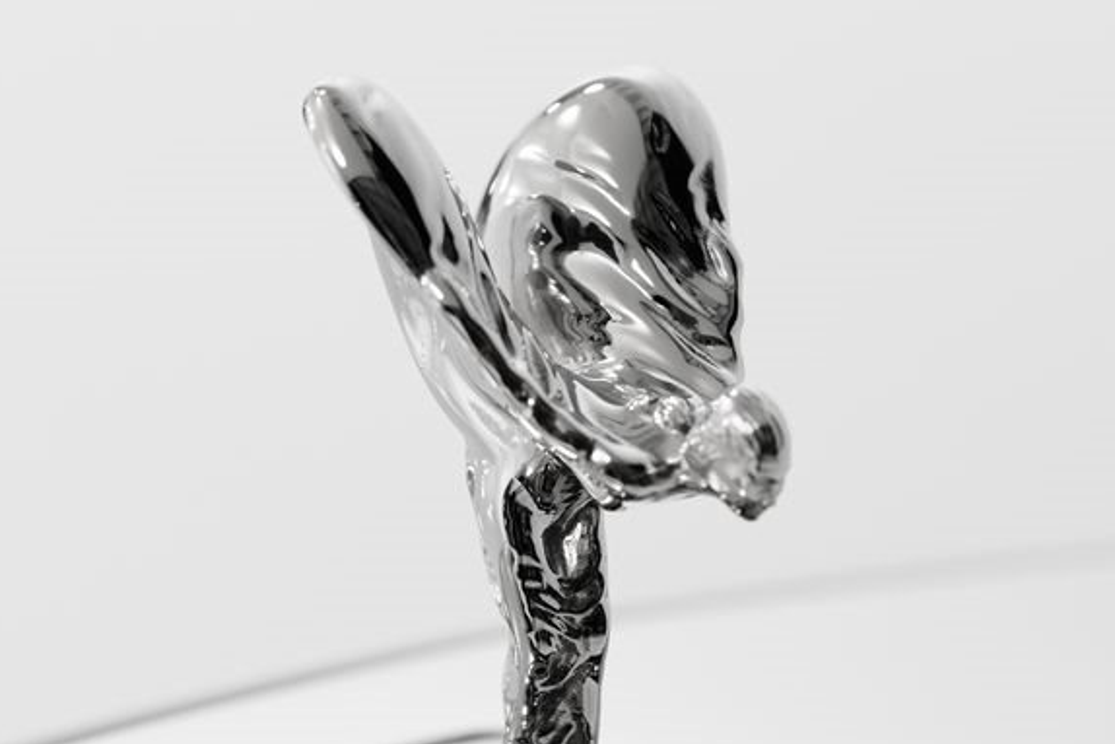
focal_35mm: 237
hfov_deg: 8.7
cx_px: 624
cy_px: 626
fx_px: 7342
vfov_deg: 5.8
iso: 200
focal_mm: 85
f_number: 2.8
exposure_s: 1/80
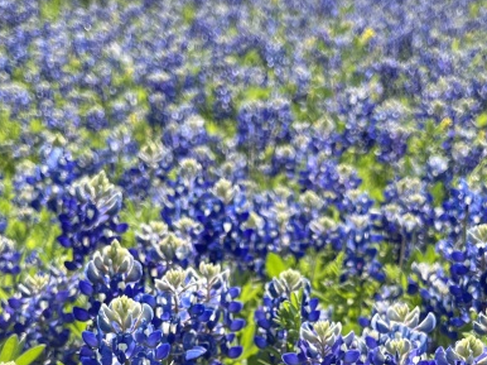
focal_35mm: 69
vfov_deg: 19.9
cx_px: 286
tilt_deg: -24.6
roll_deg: +1.0
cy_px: 442
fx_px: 970
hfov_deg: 28.1
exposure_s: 1/1779
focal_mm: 5.7
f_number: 1.5
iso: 50
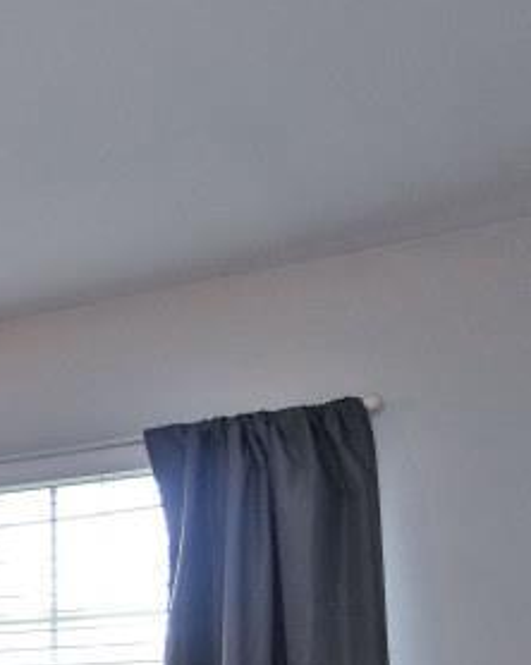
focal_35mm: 71
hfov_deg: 13.7
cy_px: 765
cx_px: -808
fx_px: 1396
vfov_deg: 24.6
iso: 280
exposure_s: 1/60
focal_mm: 14
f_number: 4
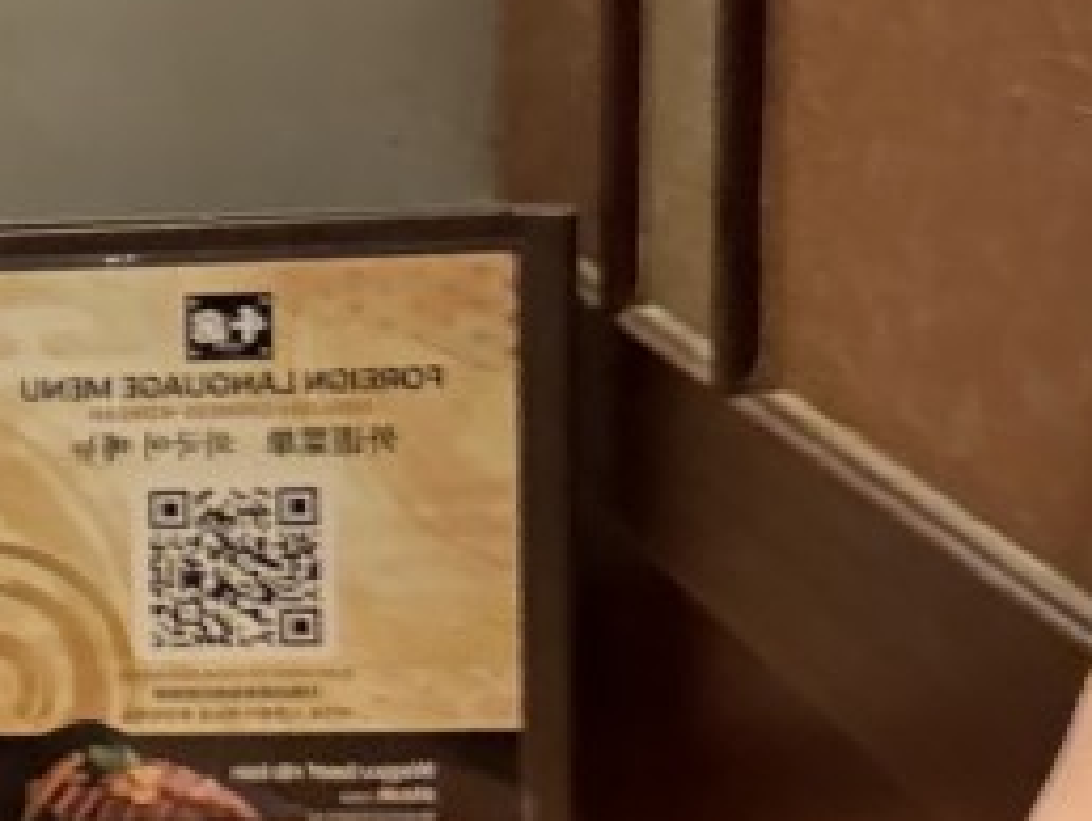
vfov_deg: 13.0
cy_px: 300
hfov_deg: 15.3
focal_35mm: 114
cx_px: -753
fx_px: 3600
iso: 400
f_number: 1.9
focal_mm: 2.69
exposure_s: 1/30
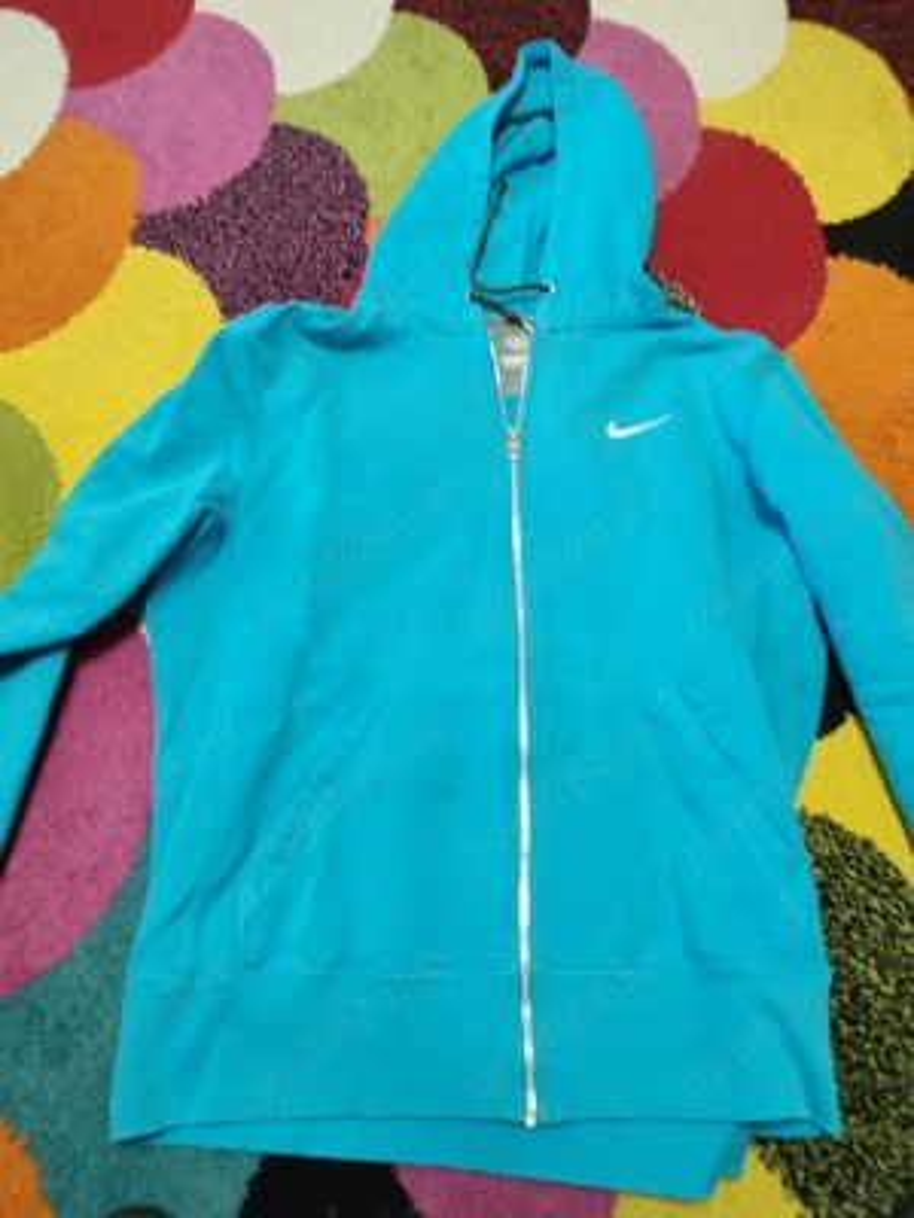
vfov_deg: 71.6
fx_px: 845
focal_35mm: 24
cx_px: 457
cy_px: 609
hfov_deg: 56.8
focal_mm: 5.89
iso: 853
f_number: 1.89
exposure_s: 1/33
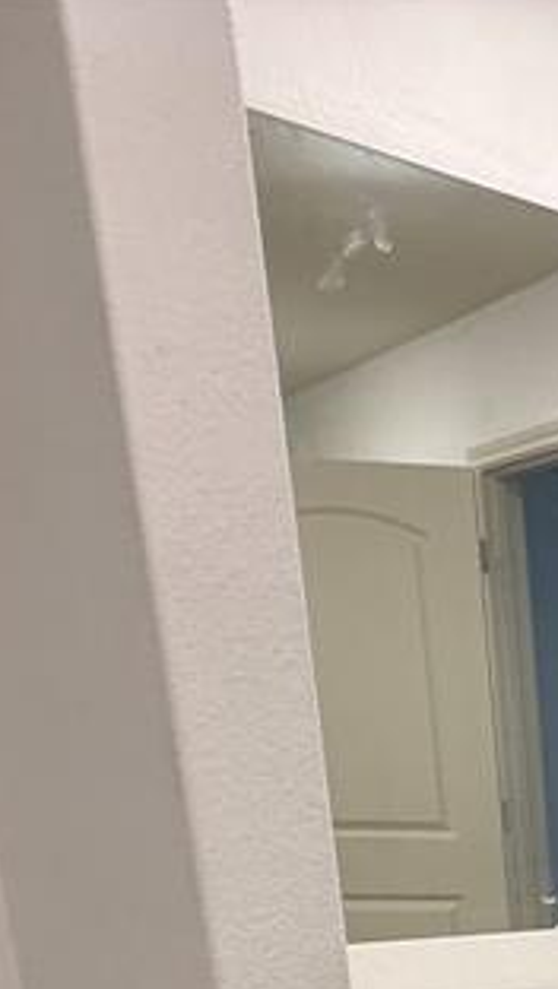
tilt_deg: -18.5
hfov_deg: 19.5
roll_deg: -1.2
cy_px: 1208
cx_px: 932
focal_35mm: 50
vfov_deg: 33.2
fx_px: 1312
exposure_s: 1/120
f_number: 2.2
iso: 320
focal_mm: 2.22
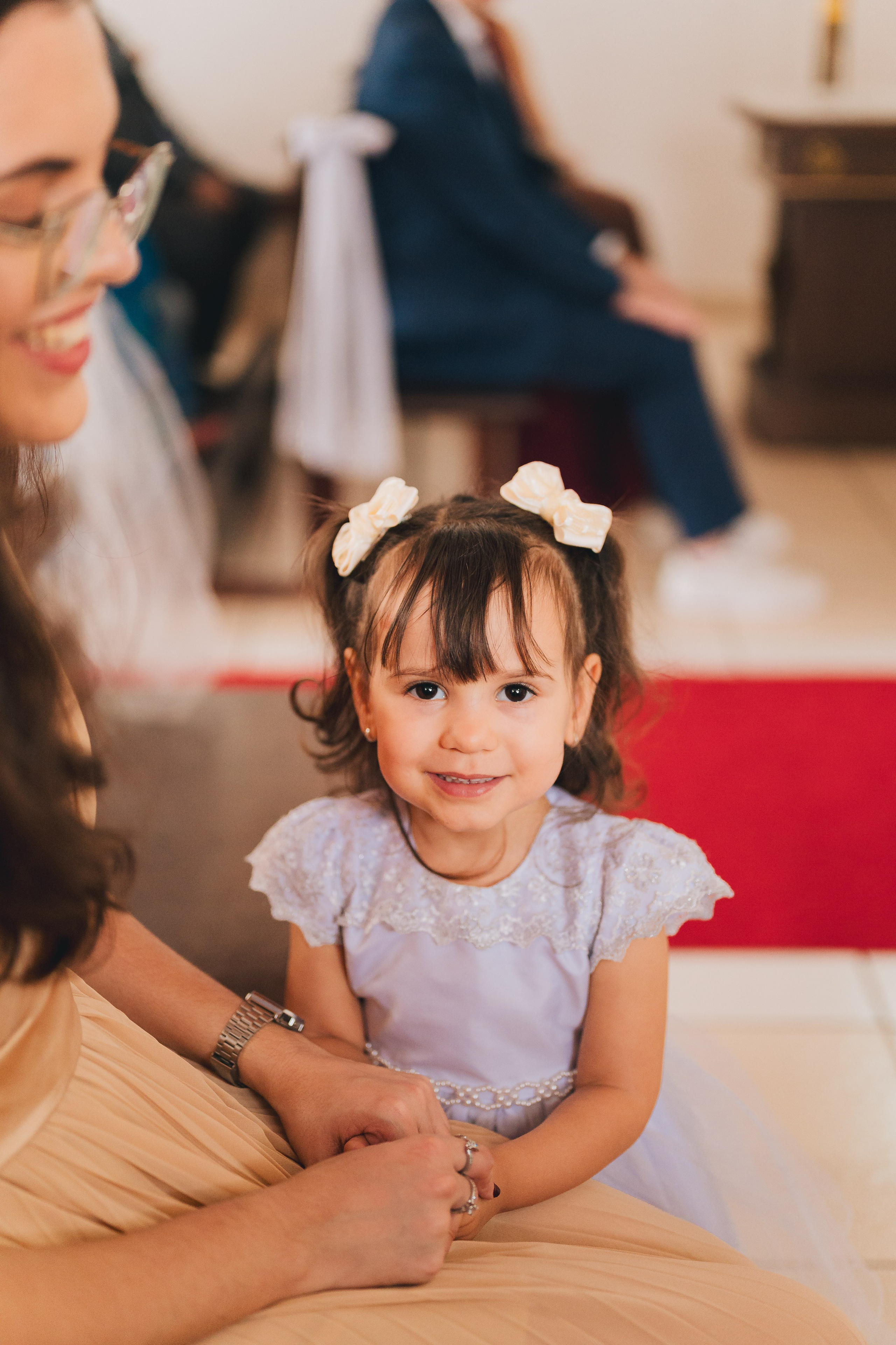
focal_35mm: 50
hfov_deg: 27.0
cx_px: 448
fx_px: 1867
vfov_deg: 39.6
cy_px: 672
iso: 2500
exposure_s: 1/400
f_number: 1.8
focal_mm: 50
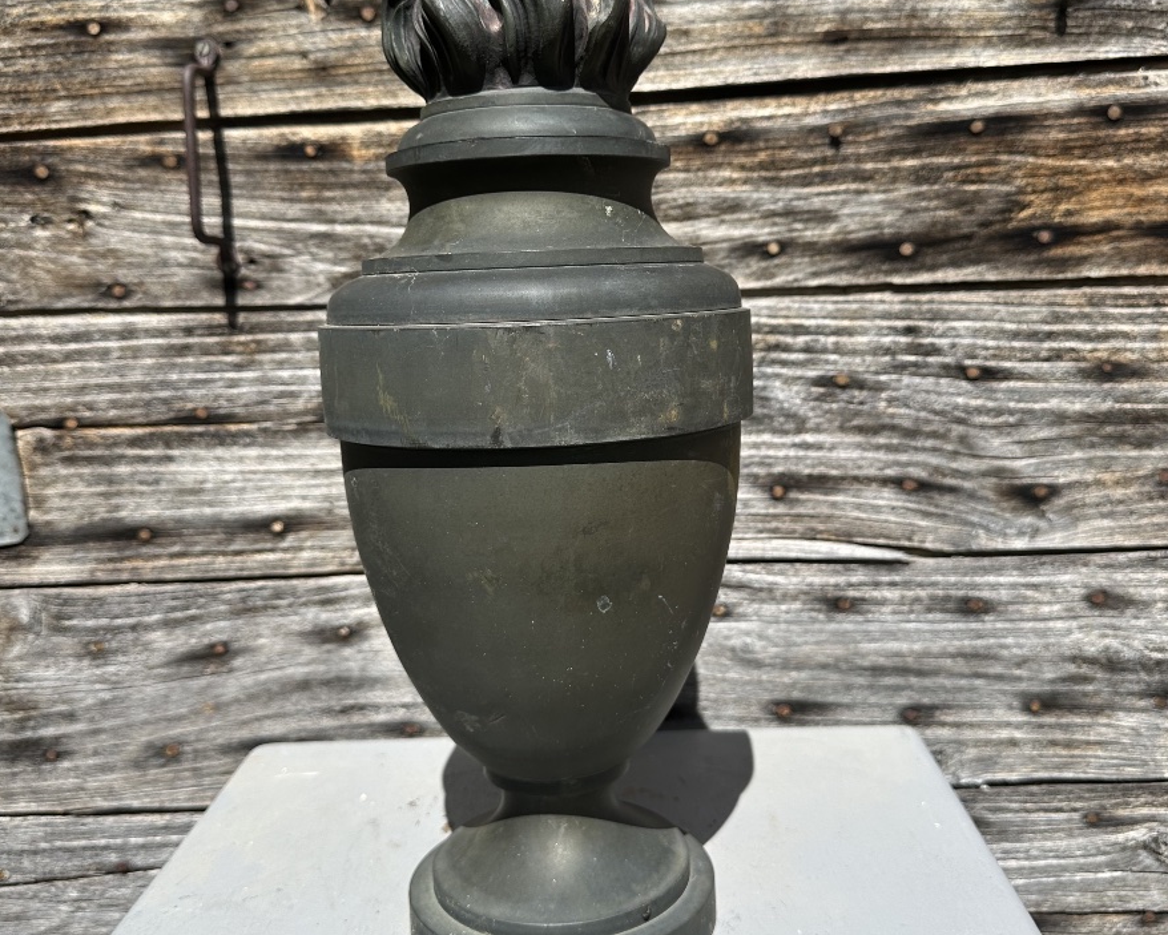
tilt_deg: -7.8
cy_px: 415
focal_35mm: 32
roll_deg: +1.1
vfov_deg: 45.7
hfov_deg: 55.6
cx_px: 596
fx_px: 1107
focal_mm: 6.86
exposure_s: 1/4762
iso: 80
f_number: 1.78
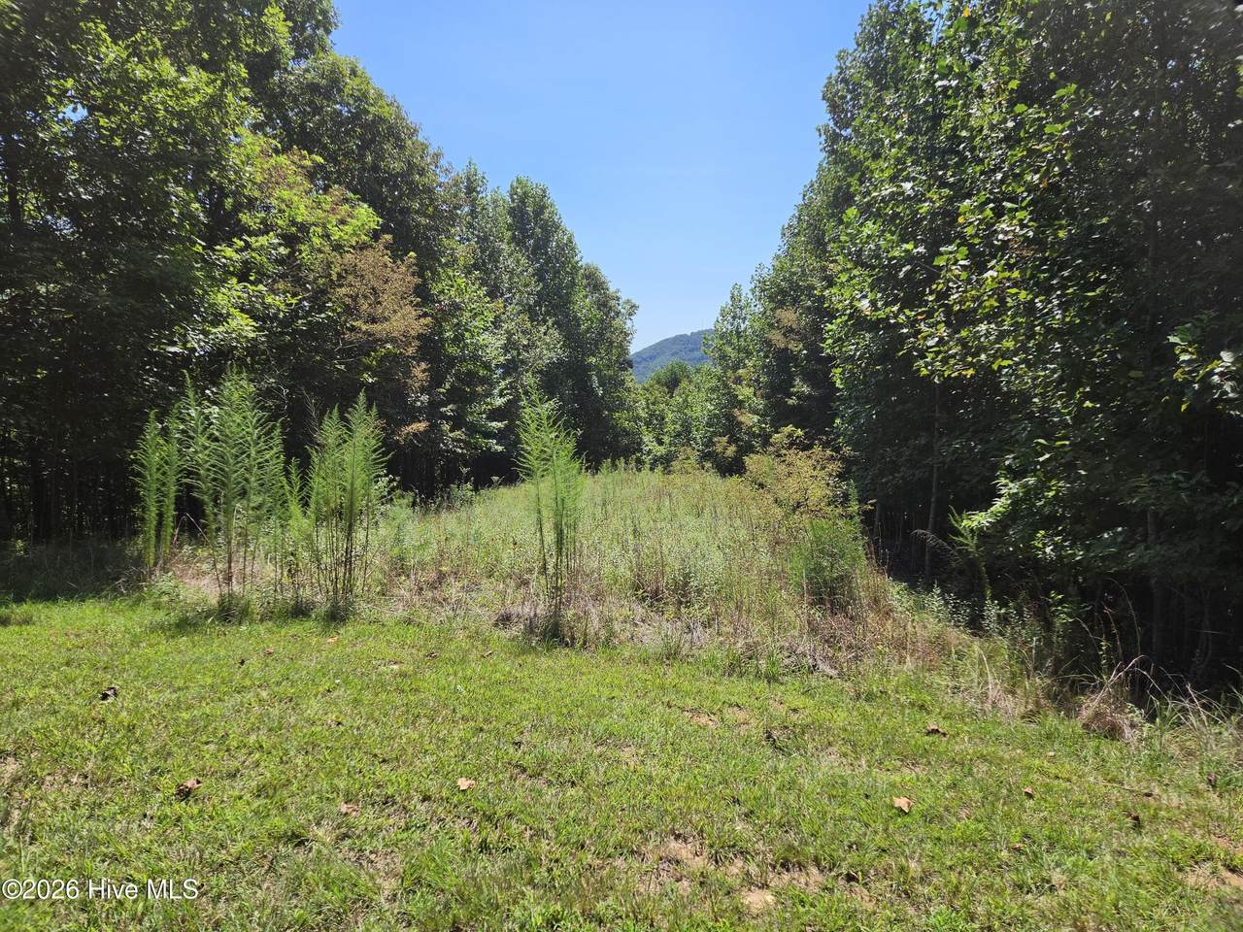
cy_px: 466
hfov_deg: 73.9
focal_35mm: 23
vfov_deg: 58.9
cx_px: 622
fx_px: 826
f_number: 1.8
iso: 80
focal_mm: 5.4
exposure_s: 1/4661
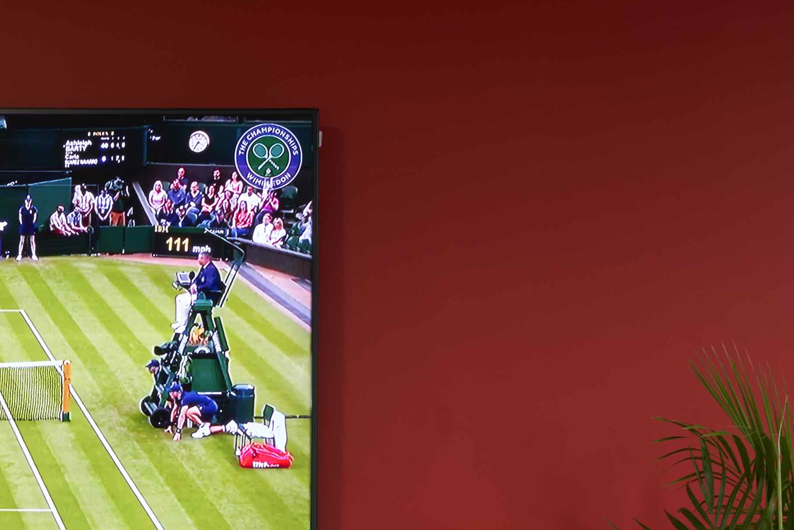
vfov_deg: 6.2
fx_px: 4809
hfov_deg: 9.3
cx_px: -208
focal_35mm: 218
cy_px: 874
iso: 50
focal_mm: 50
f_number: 10
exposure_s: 2
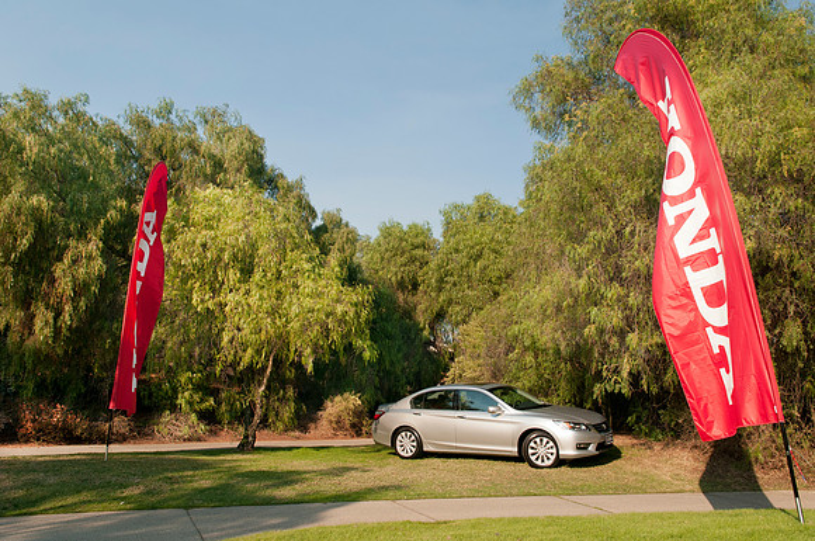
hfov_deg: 62.0
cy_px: 270
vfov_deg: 43.5
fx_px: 678
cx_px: 408
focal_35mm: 30
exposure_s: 1/200
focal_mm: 20
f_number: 7.1
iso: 250
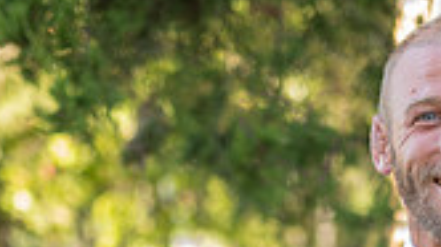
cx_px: 308
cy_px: 459
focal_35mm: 134
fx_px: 1565
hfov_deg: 16.0
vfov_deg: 8.6
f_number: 1.4
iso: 50
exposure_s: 1/200
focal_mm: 35
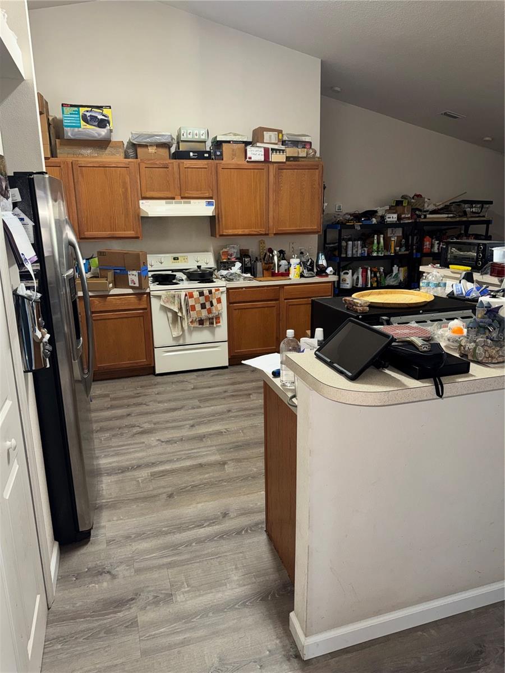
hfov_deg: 56.8
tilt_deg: -13.1
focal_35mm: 24
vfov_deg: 71.6
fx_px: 467
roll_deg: +2.3
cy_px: 336
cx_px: 252
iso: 80
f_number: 1.78
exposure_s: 1/17
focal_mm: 6.76
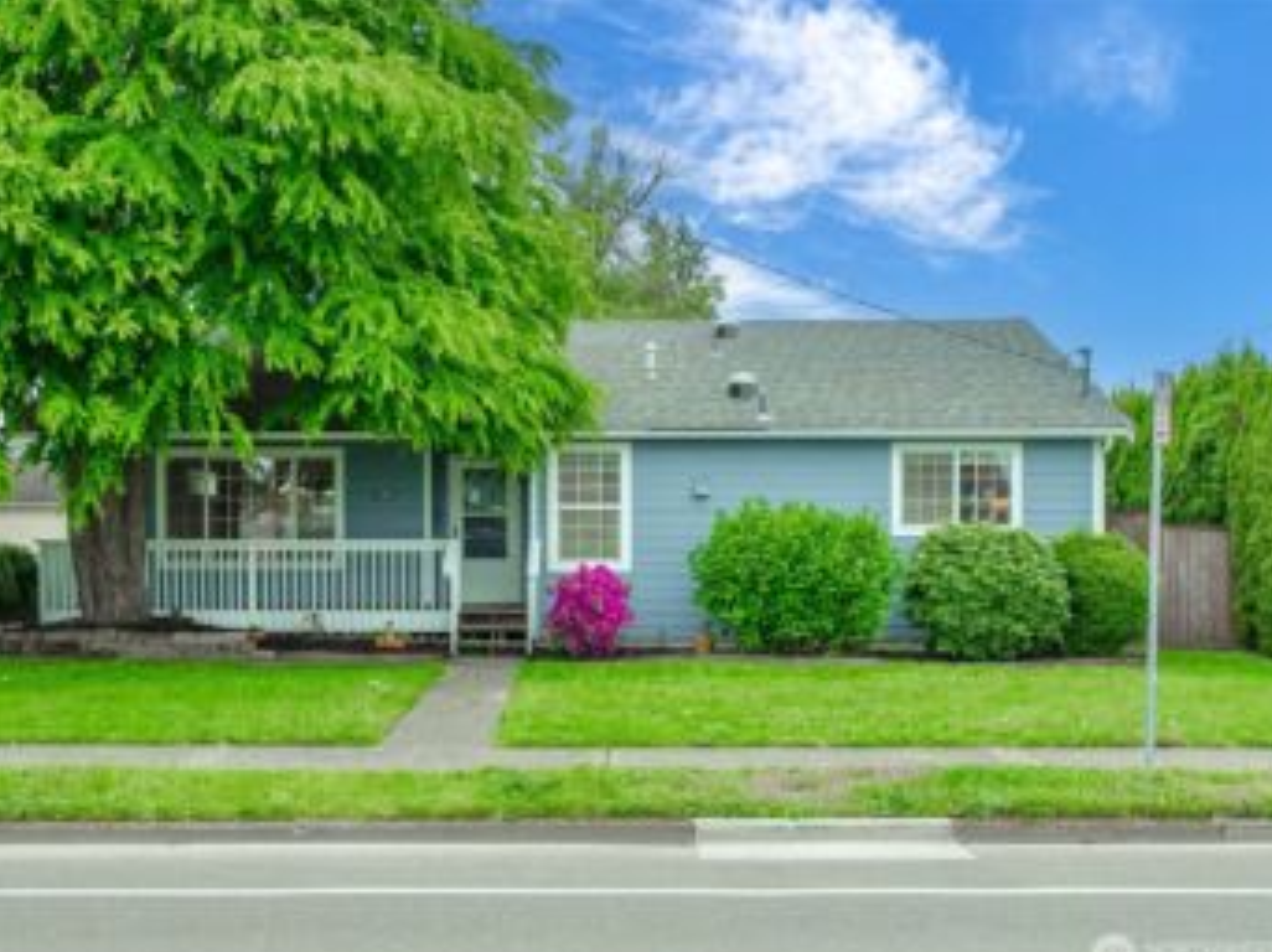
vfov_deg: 51.3
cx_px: 562
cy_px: 493
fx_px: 991
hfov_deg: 65.2
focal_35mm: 27
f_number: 7.1
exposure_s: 1/30
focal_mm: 24
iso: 80
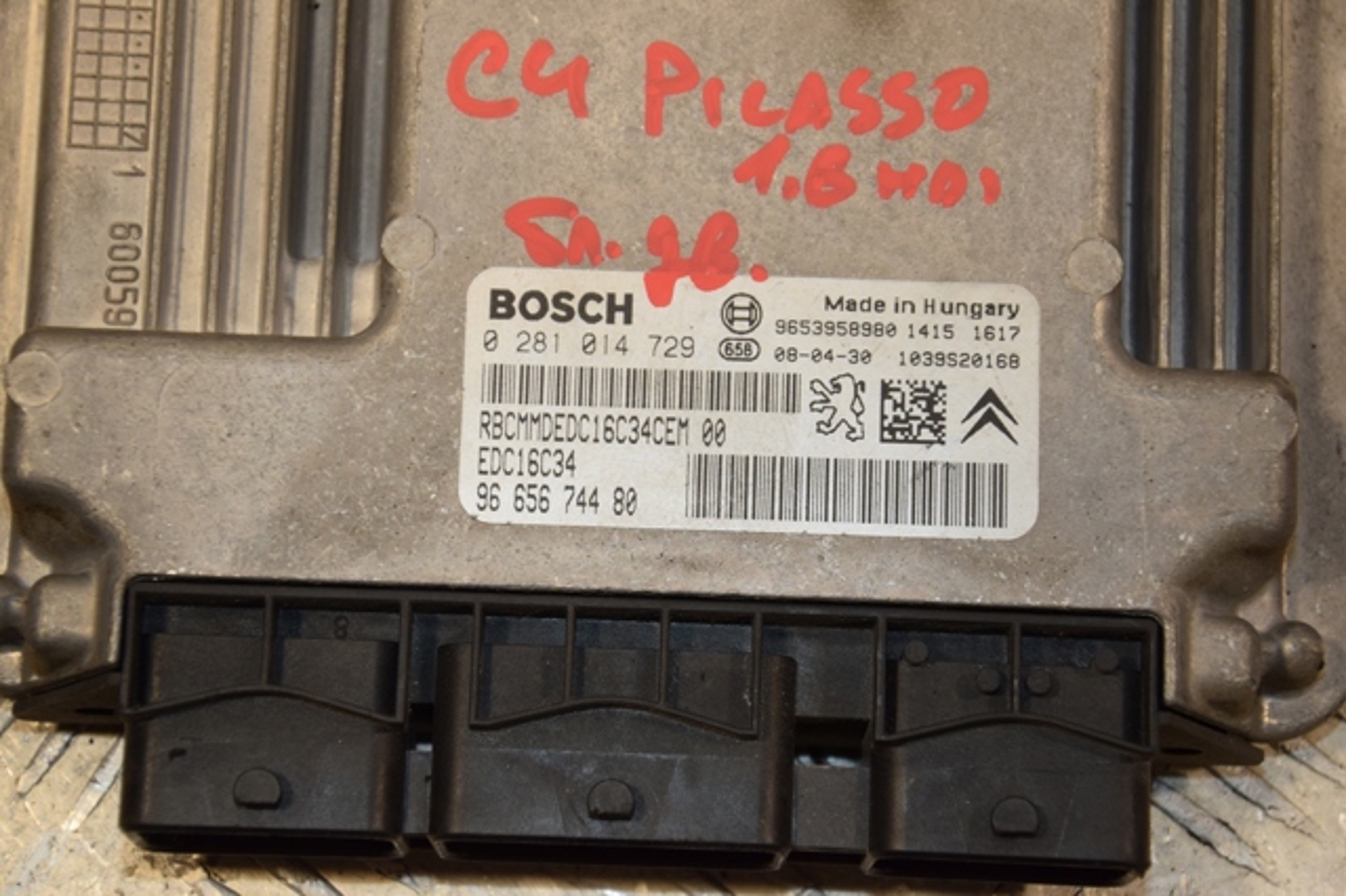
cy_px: 448
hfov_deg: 19.5
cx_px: 673
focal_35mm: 105
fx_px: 3924
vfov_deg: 13.0
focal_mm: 70
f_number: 6.3
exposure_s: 1/200
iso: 800
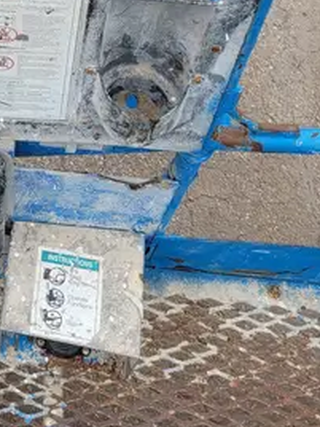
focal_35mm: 71
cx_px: -88
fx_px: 875
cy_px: -112
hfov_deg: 19.3
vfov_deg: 24.3
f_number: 1.8
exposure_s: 1/528
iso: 40
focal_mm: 5.4
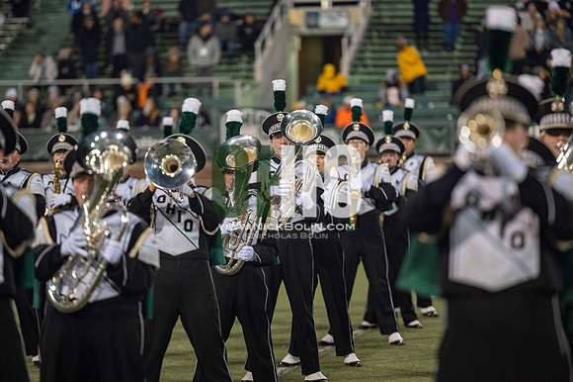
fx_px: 3181
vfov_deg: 6.9
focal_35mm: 200
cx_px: 286
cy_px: 191
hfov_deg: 10.3
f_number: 2.8
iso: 1000
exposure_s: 1/500
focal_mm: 200
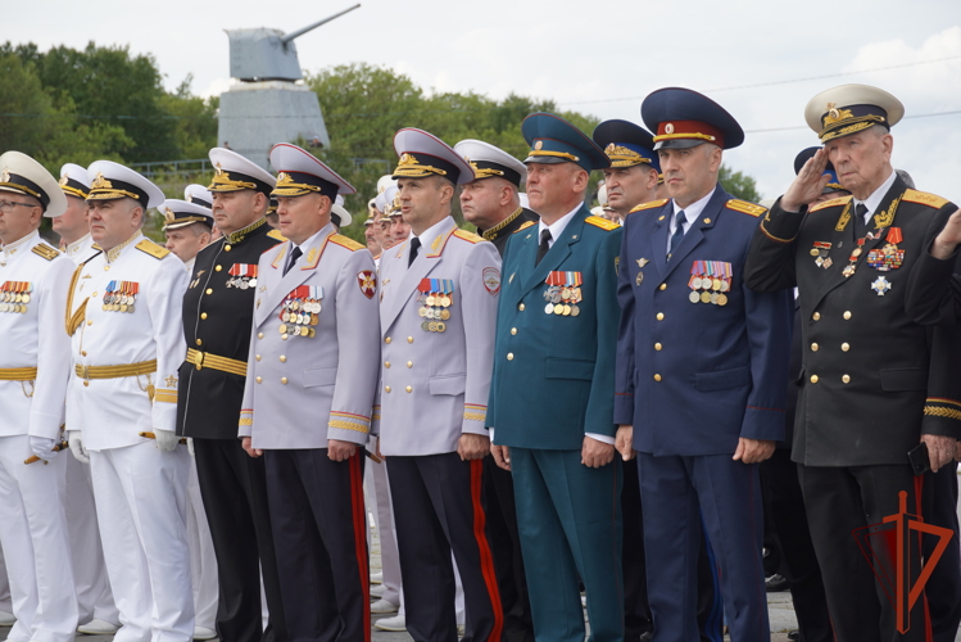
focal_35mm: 105
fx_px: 2804
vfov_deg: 13.1
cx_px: 480
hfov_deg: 19.4
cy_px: 321
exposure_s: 1/250
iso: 100
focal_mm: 70
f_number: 5.6
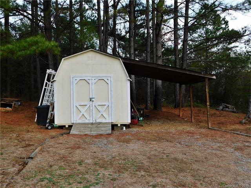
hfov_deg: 51.4
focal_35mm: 36
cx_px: 126
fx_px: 261
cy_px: 94
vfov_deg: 39.7
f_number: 3.5
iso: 125
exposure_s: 1/80
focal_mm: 6.3
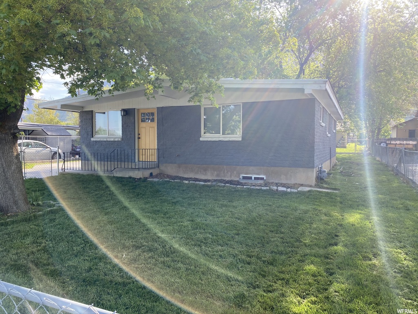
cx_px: 209
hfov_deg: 67.3
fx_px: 314
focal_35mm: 26
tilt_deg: -2.1
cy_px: 157
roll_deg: +0.1
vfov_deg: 53.1
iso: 32
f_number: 1.8
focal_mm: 4.25
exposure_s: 1/444
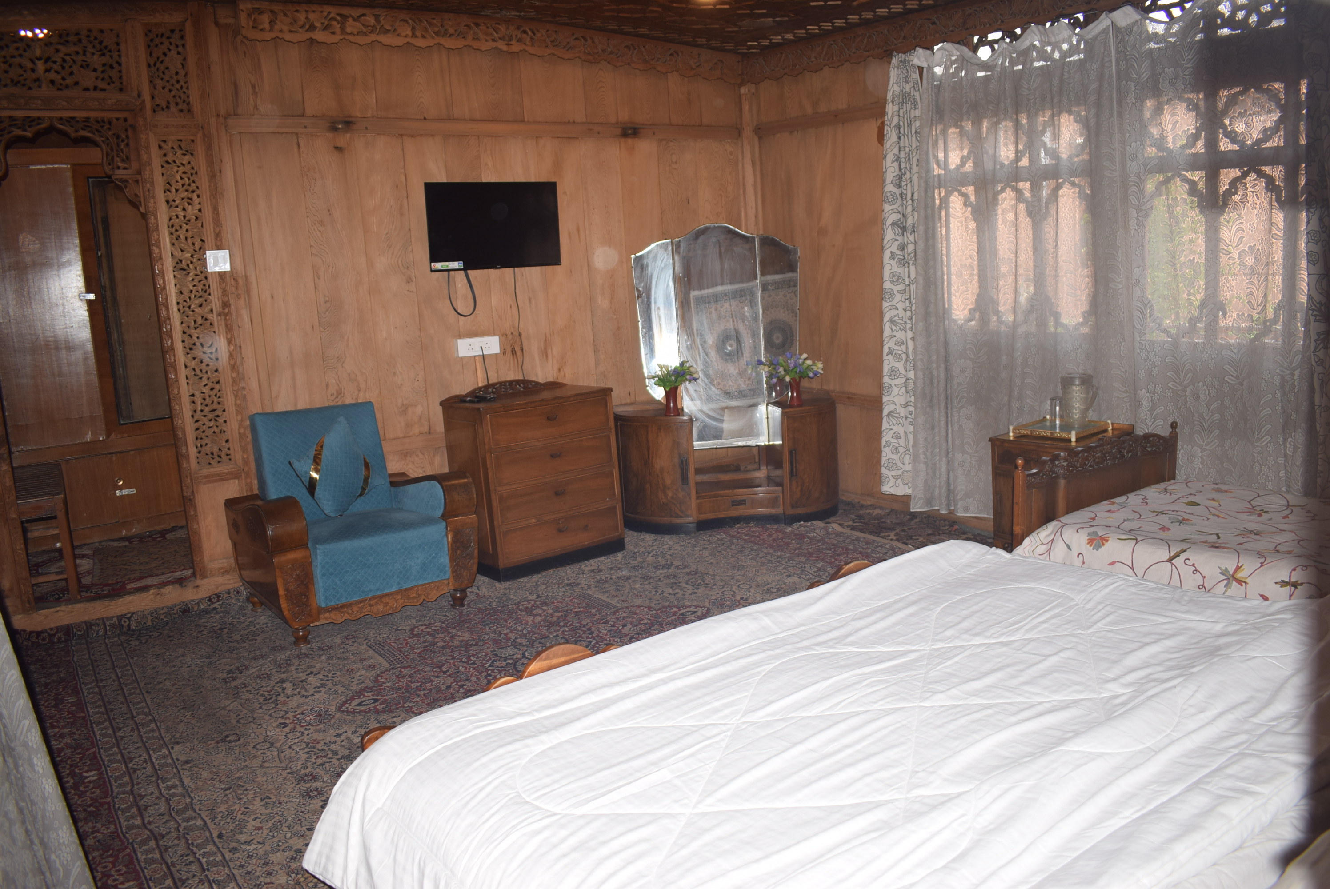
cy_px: 444
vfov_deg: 48.0
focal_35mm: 27
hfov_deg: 67.3
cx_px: 665
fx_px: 998
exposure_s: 1/60
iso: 200
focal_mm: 18
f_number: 3.5
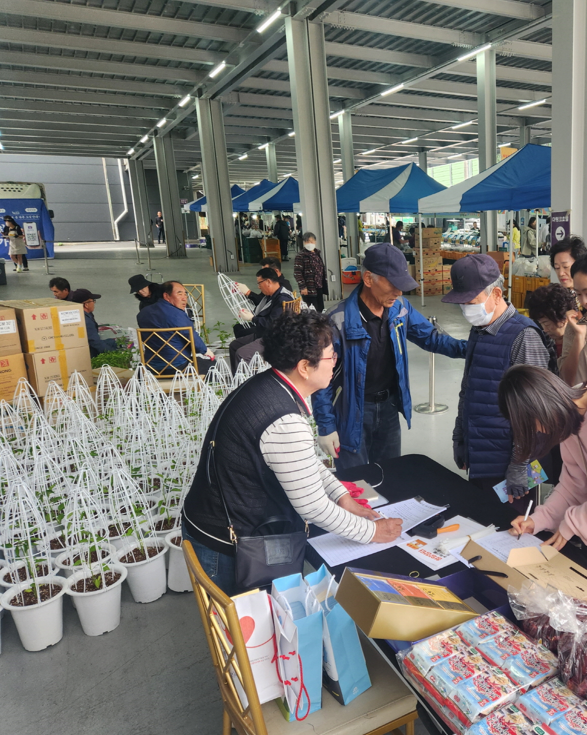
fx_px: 652
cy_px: 368
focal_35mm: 30
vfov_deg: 58.8
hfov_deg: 46.1
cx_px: 465
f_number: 1.8
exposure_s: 1/120
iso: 50
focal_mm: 5.4
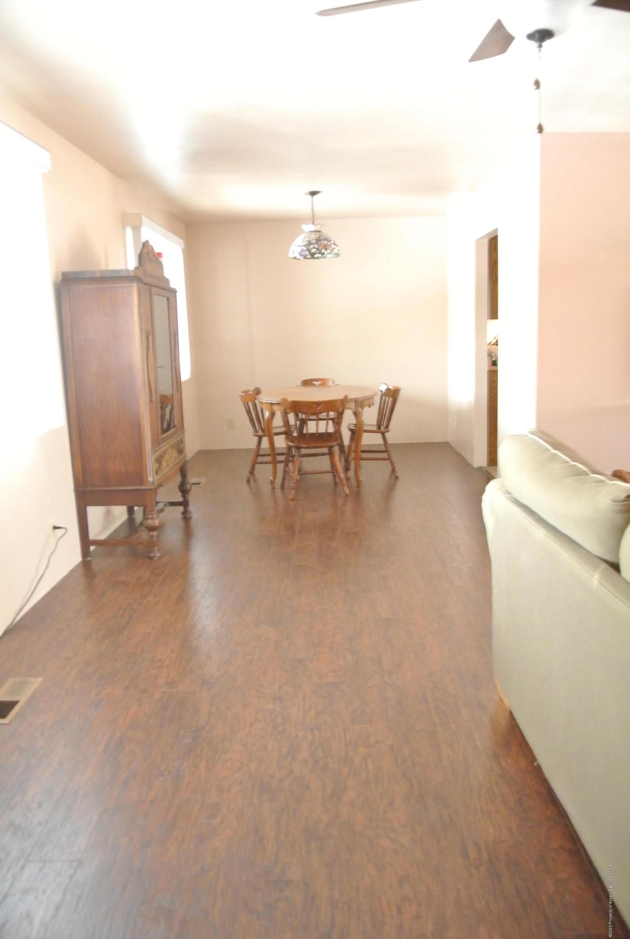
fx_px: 706
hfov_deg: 48.1
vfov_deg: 67.3
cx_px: 315
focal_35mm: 27
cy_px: 470
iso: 1400
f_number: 4
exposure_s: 1/13
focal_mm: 10
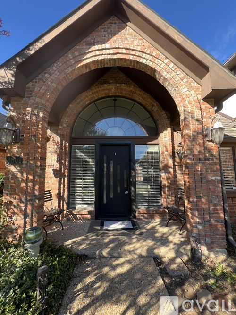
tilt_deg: +7.3
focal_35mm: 13
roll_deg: +1.1
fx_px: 118
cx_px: 118
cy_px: 158
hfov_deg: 89.9
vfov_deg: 106.2
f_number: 1.8
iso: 32
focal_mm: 1.57
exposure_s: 1/159
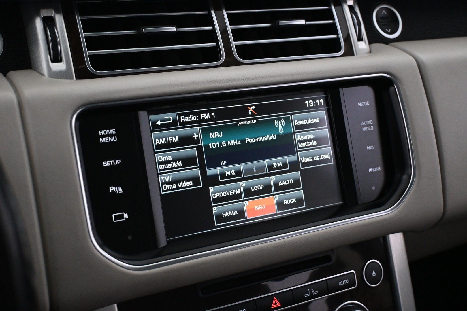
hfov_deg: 40.0
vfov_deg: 27.3
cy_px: 156
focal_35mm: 50
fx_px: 642
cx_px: 234
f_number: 5
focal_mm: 33
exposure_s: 1/60
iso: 3200
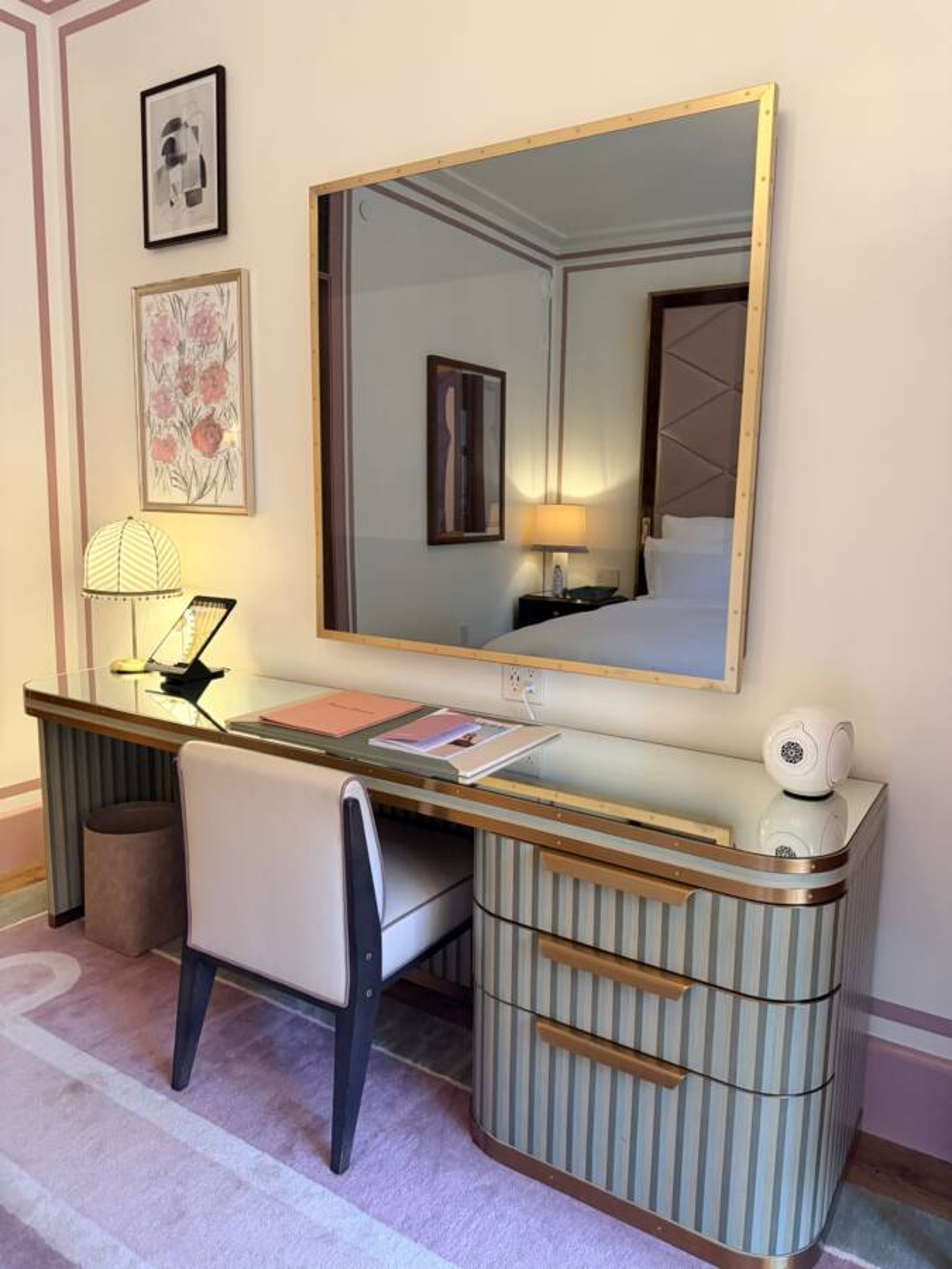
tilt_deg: -8.4
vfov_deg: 71.6
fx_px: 880
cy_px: 634
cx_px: 476
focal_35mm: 24
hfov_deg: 56.8
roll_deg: -1.3
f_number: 1.78
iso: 640
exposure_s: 1/60
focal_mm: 6.76
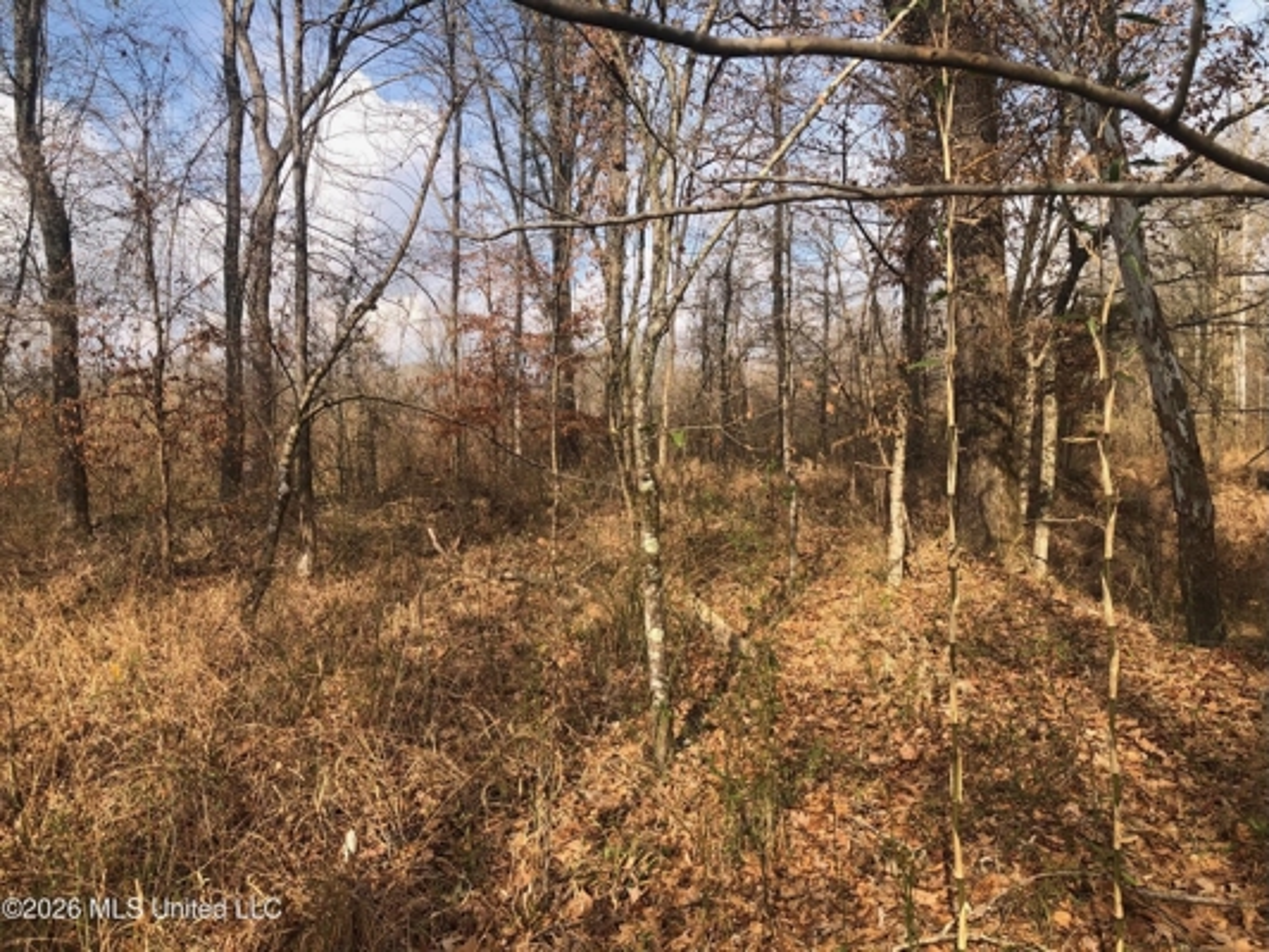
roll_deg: +0.6
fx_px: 1027
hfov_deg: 63.4
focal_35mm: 28
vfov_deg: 49.8
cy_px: 476
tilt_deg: +1.0
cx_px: 634
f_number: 1.8
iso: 20
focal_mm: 3.99
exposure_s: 1/1116
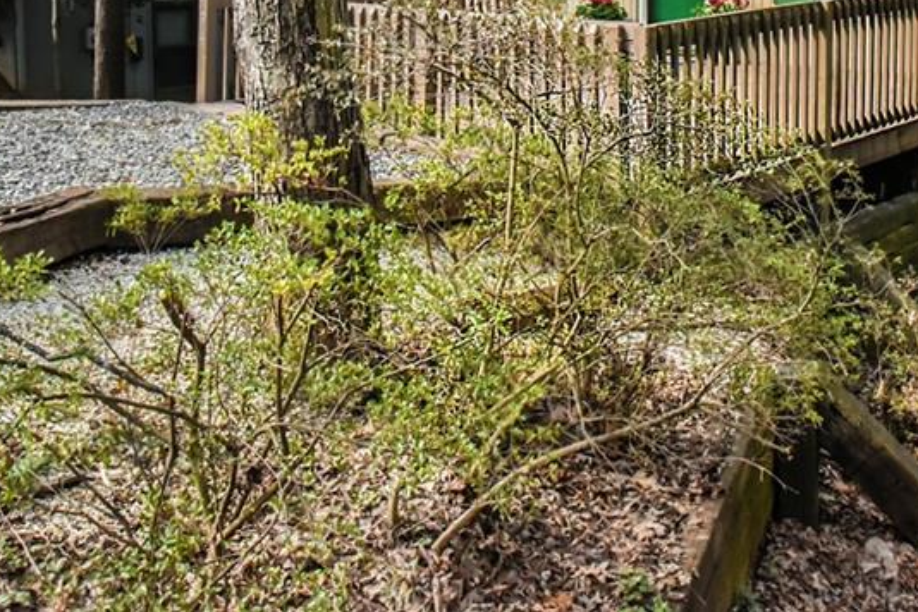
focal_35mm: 46
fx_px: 1173
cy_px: 27
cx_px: 640
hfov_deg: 42.0
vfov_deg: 27.8
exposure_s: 1/320
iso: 4000
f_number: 18
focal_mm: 24
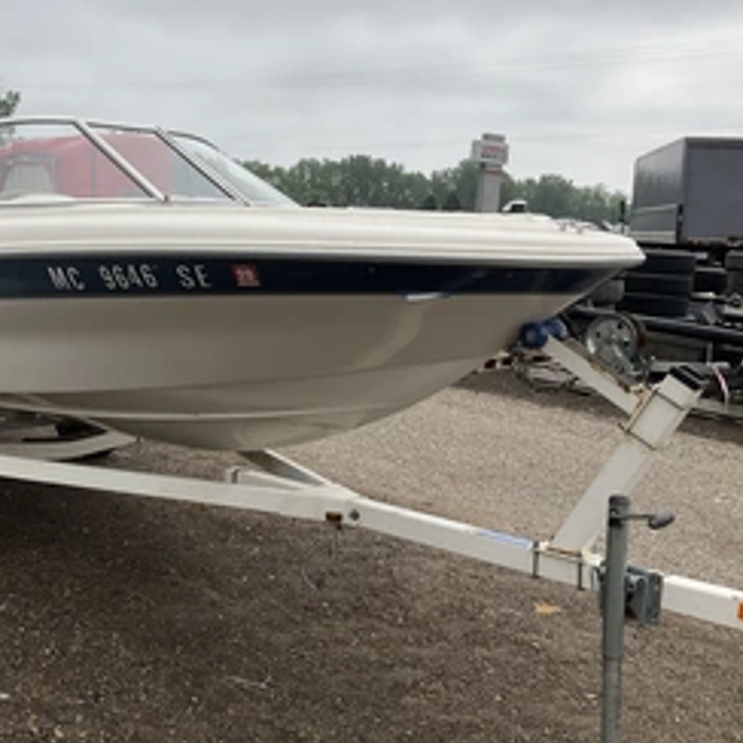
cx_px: 201
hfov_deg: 39.1
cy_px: 335
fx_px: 1020
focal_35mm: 42
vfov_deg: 40.0
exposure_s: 1/2538
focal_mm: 3
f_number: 1.8
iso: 25
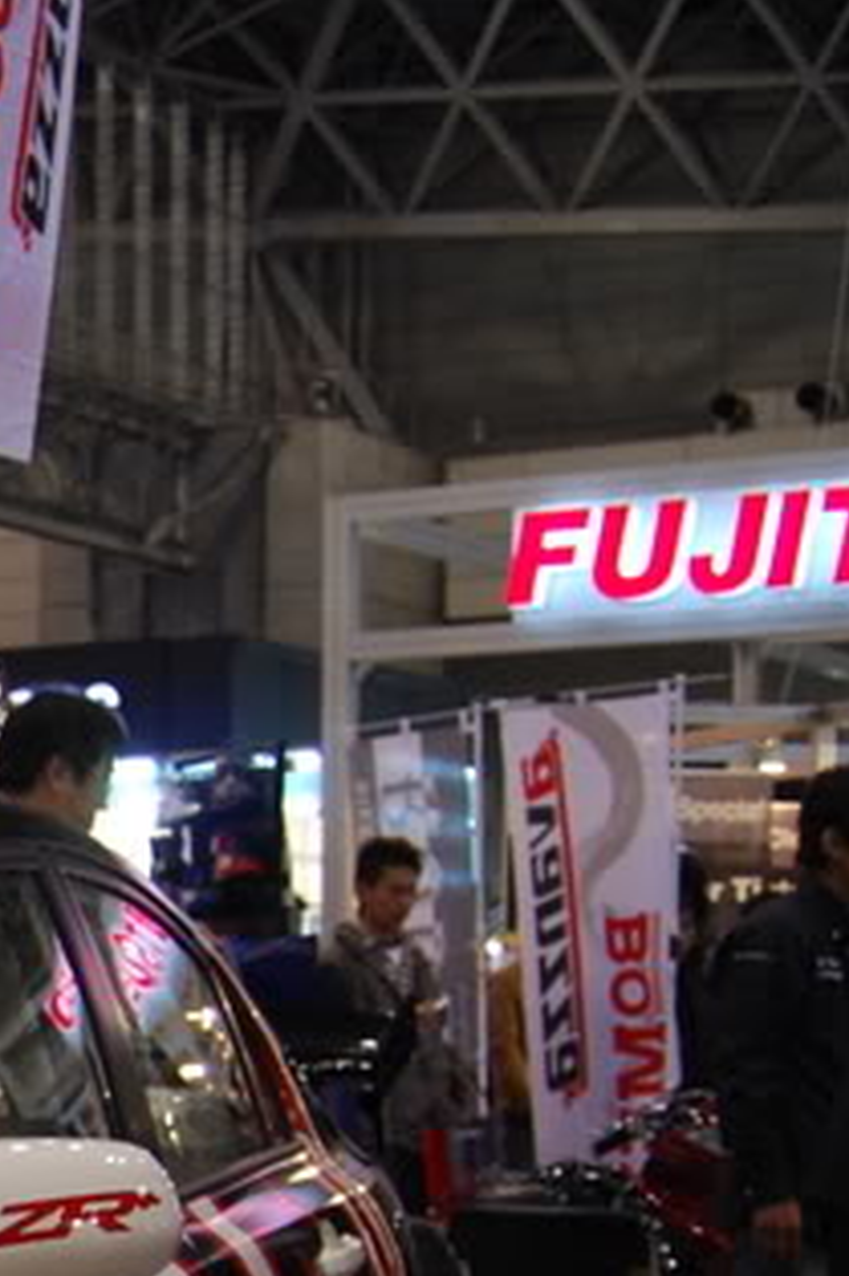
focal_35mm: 98
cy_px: 1254
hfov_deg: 12.4
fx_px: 3470
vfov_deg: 20.2
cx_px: -827
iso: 220
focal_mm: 20
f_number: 3.8
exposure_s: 1/30
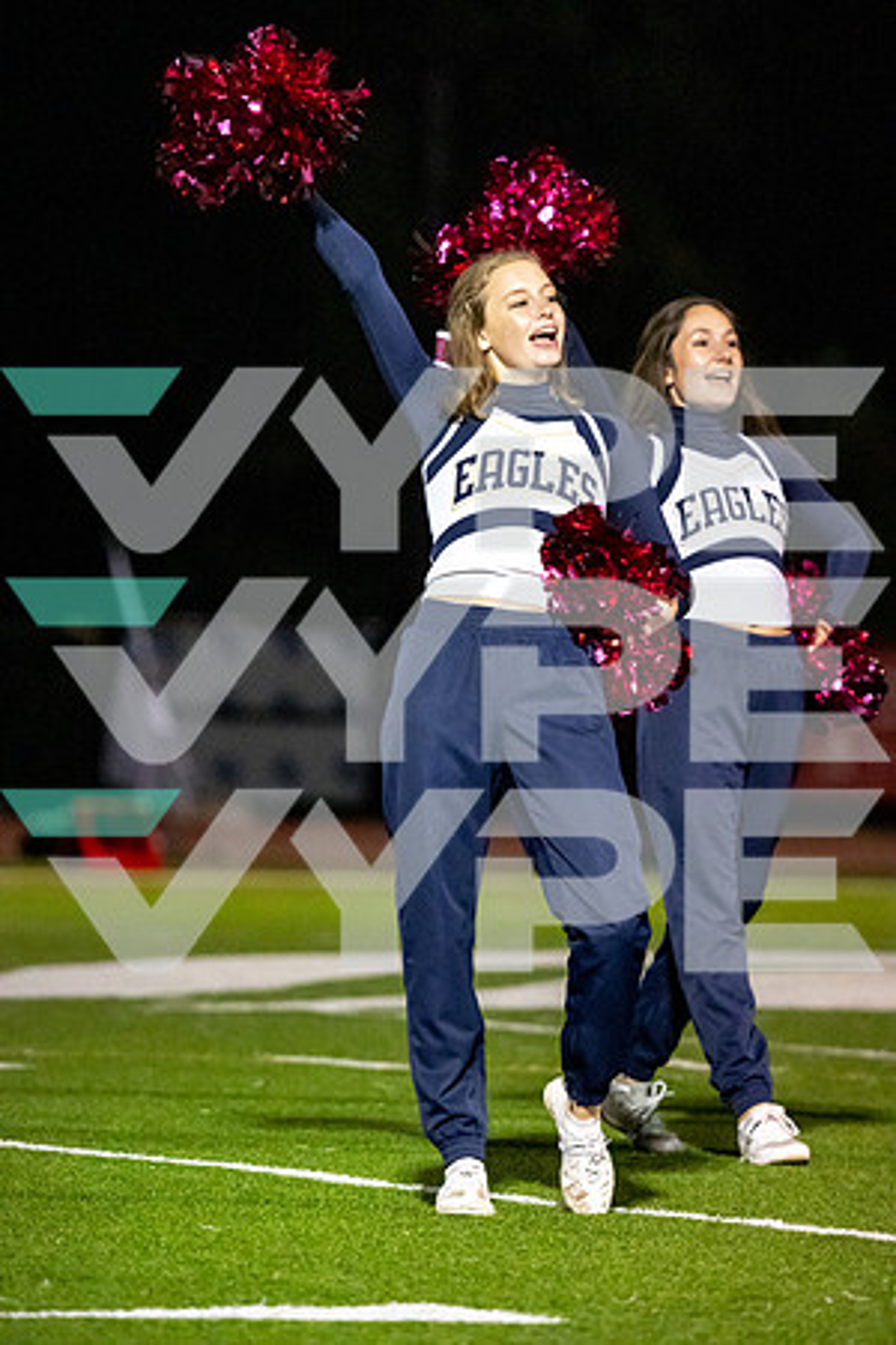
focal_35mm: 374
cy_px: 672
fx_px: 13962
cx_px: 448
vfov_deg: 5.5
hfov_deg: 3.7
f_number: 6.3
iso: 16000
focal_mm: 374
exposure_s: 1/1600
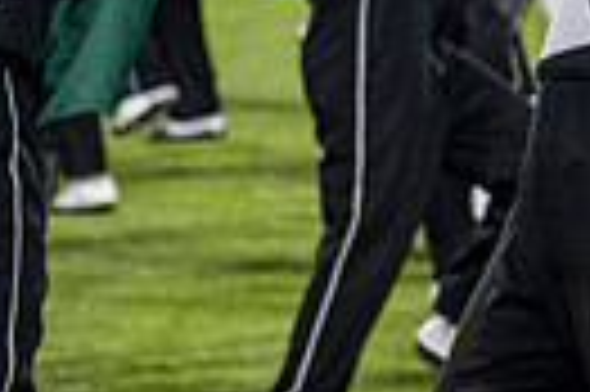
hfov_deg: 4.4
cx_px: 1293
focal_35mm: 465
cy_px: -81
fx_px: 7611
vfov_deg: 2.9
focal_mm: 70
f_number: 2.8
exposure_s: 1/500
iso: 1000
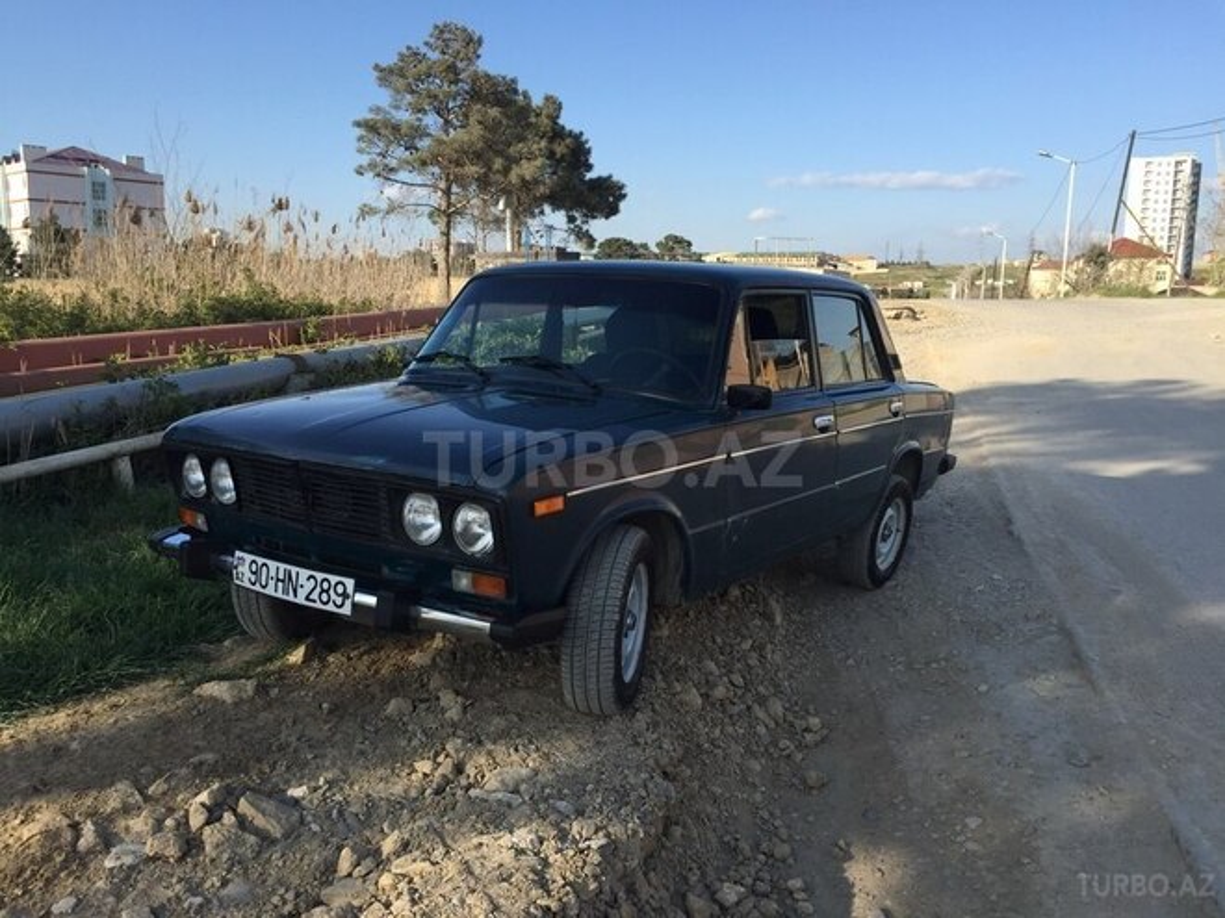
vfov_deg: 48.2
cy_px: 459
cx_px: 612
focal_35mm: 29
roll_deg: -1.4
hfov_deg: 61.7
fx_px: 1026
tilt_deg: -9.5
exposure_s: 1/1319
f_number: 2.2
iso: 32
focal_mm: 4.15
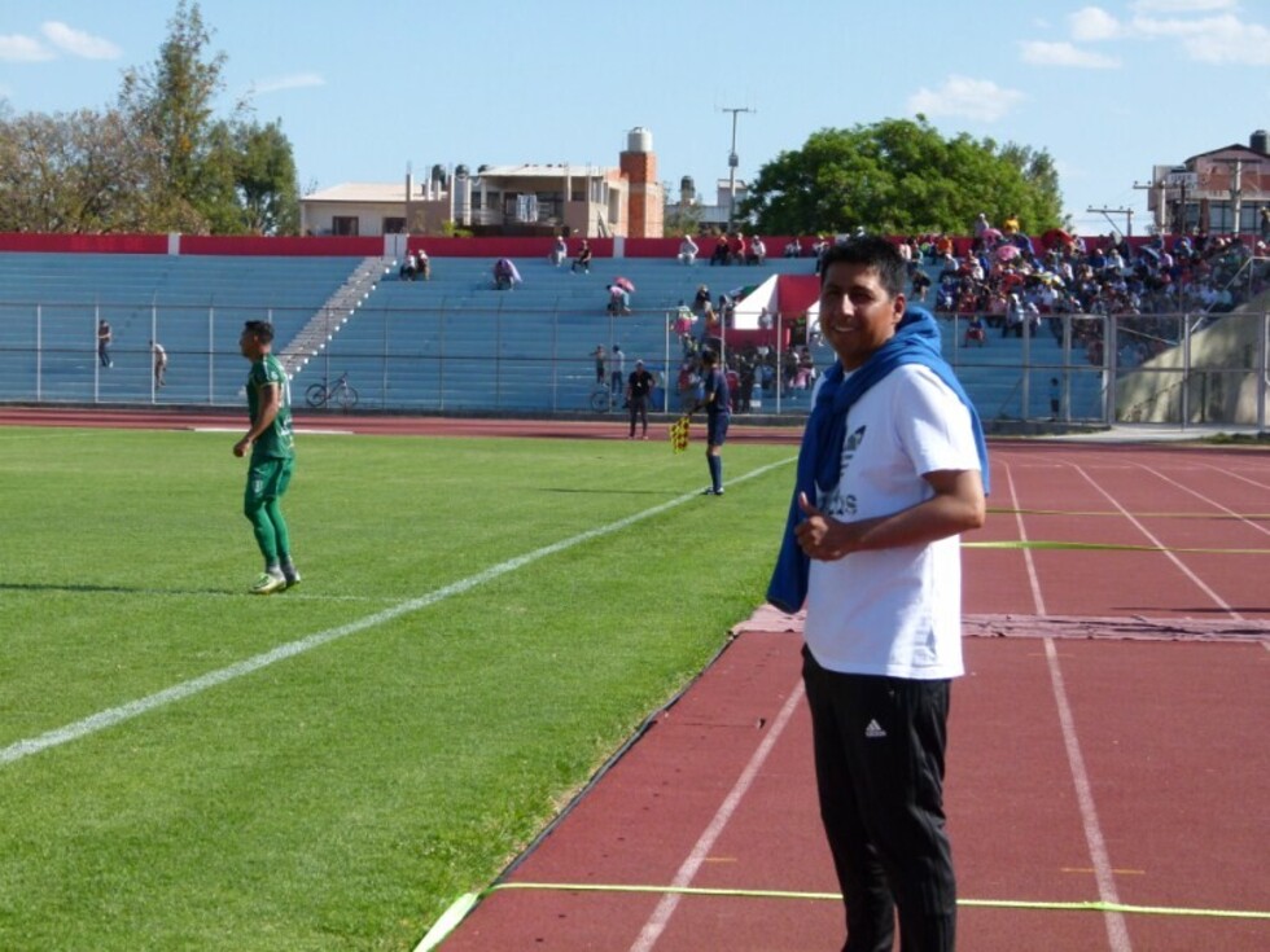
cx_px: 635
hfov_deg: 20.2
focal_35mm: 97
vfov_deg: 15.2
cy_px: 476
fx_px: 3559
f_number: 4
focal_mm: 17.5
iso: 100
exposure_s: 1/640
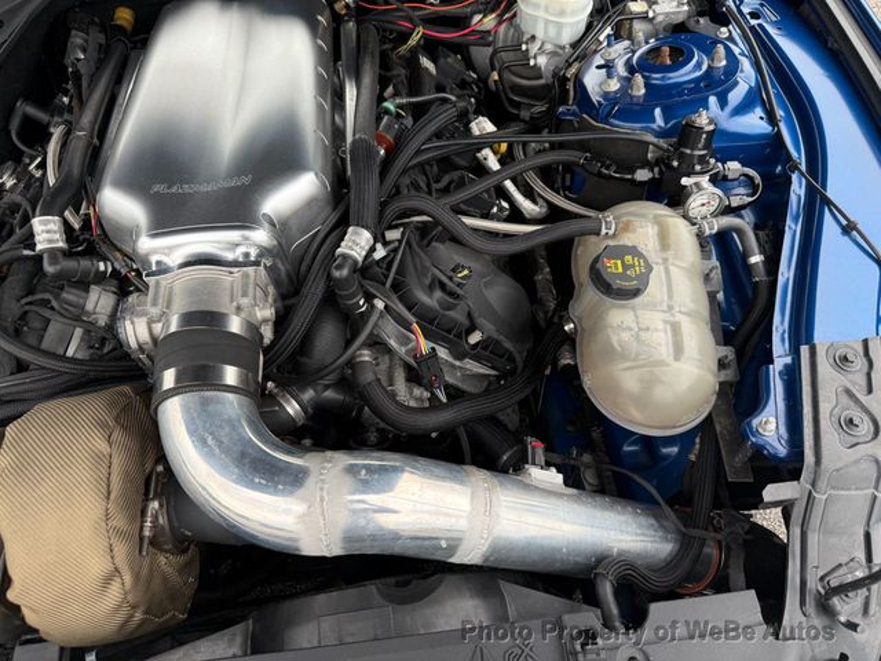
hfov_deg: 71.6
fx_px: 611
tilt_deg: -55.7
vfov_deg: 56.8
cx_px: 440
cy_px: 330
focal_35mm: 24
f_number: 1.78
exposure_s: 1/478
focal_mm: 6.76
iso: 100
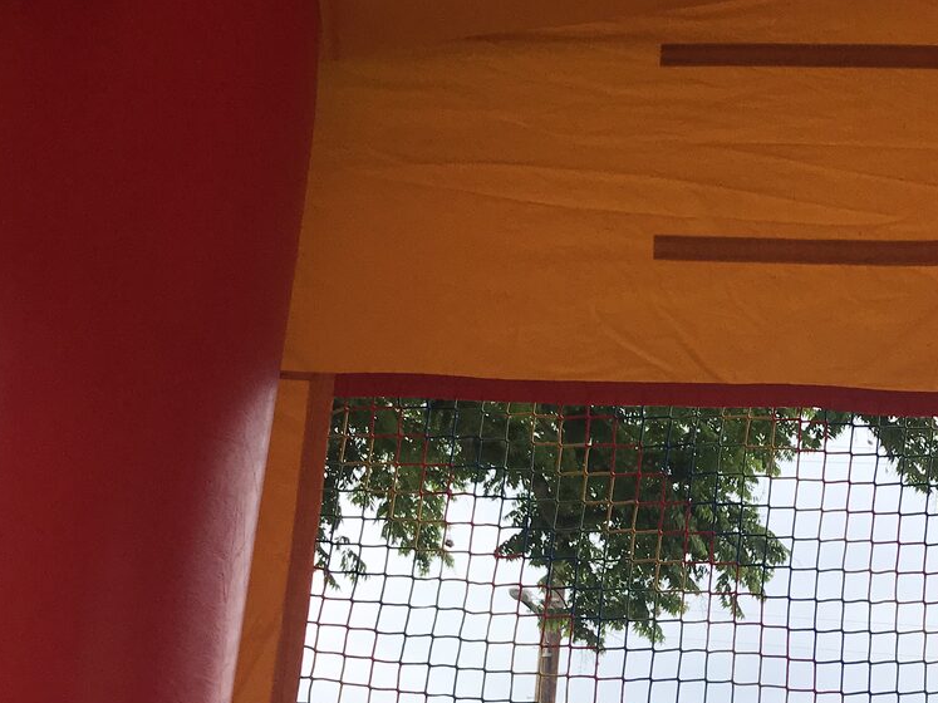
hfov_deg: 31.2
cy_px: 591
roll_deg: -1.8
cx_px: 776
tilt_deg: +16.4
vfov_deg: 23.9
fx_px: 1626
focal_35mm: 60
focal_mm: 3.99
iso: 20
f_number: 1.8
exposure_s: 1/1597
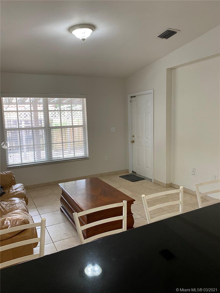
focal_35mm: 26
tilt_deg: -5.8
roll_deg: +1.3
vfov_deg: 67.3
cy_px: 146
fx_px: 220
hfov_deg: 53.1
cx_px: 110
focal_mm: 4.25
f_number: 1.8
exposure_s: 1/60
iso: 125
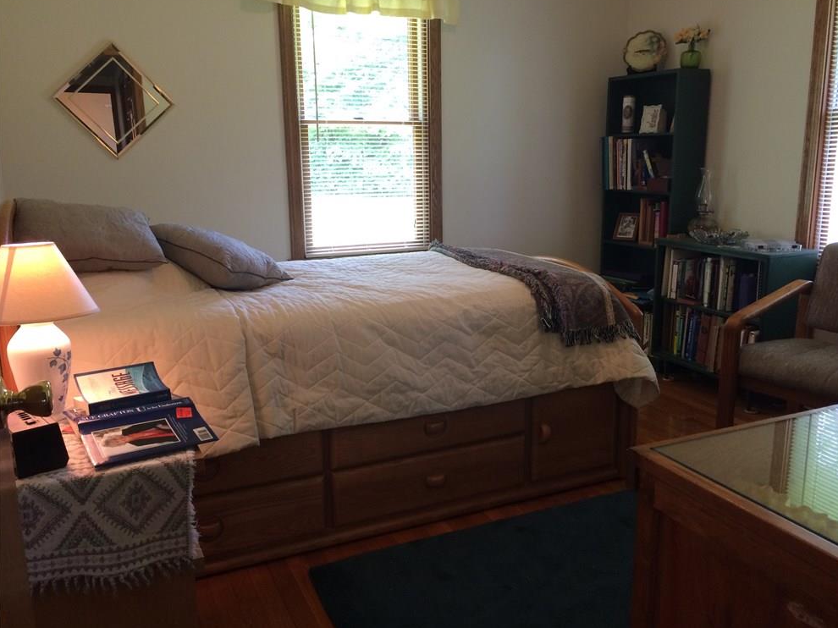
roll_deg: +0.6
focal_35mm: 30
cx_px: 430
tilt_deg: -13.8
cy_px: 312
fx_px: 726
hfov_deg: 60.0
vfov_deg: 46.8
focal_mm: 4.15
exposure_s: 1/30
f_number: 2.2
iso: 64
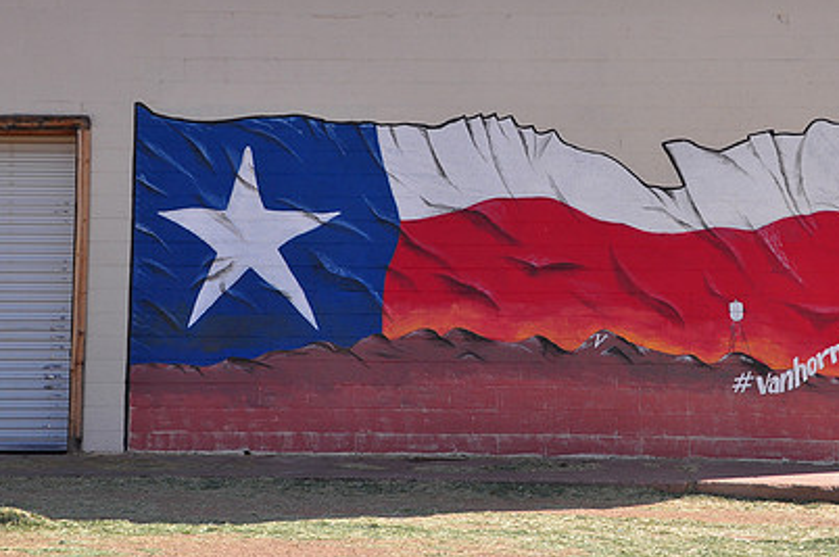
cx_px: 555
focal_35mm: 76
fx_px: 1763
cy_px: 224
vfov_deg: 17.9
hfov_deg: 26.6
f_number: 11
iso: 200
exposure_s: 1/200
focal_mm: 35
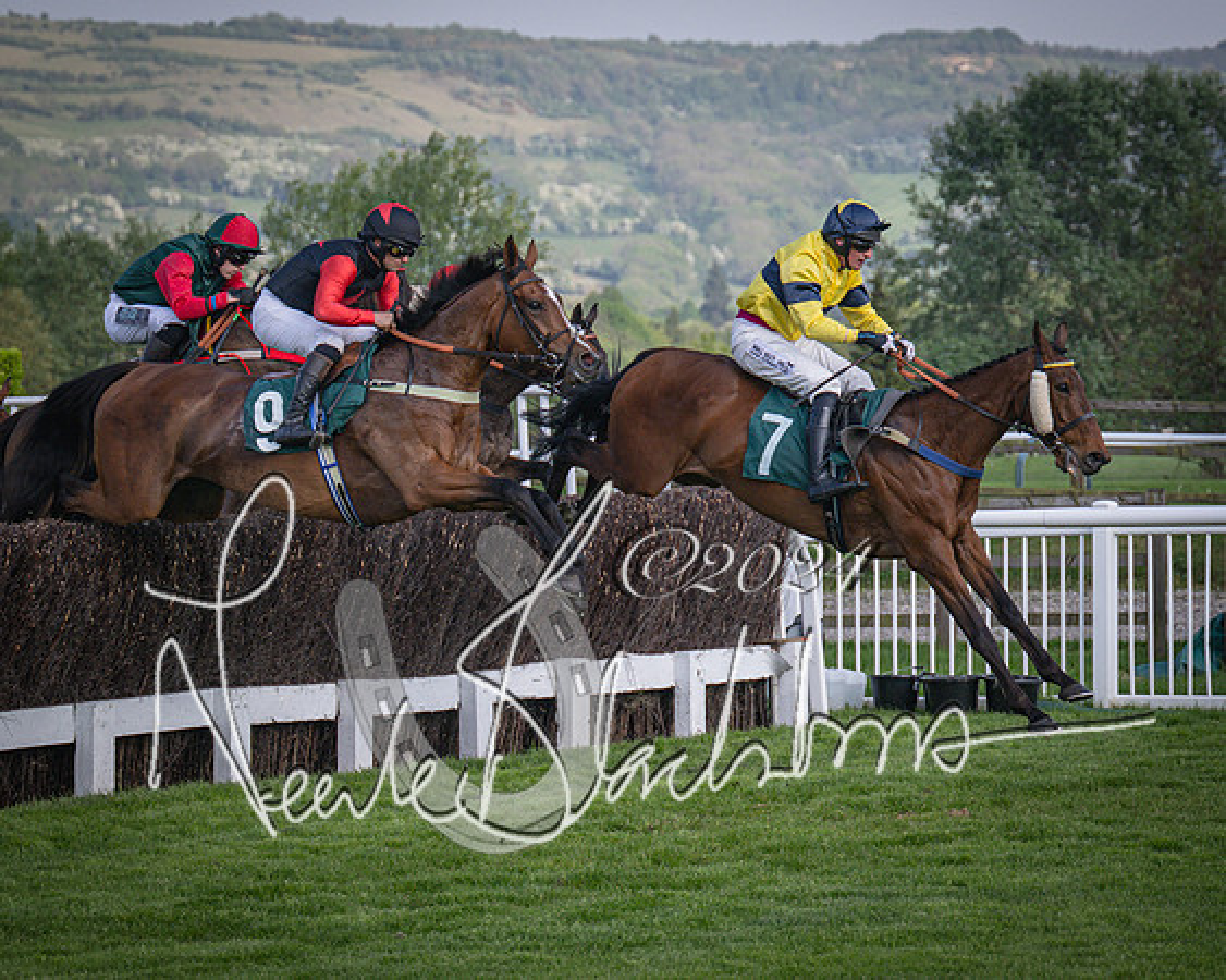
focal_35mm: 174
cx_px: 701
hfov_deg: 11.1
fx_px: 6325
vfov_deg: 8.9
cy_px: 494
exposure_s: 1/2500
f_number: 4
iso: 400
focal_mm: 98
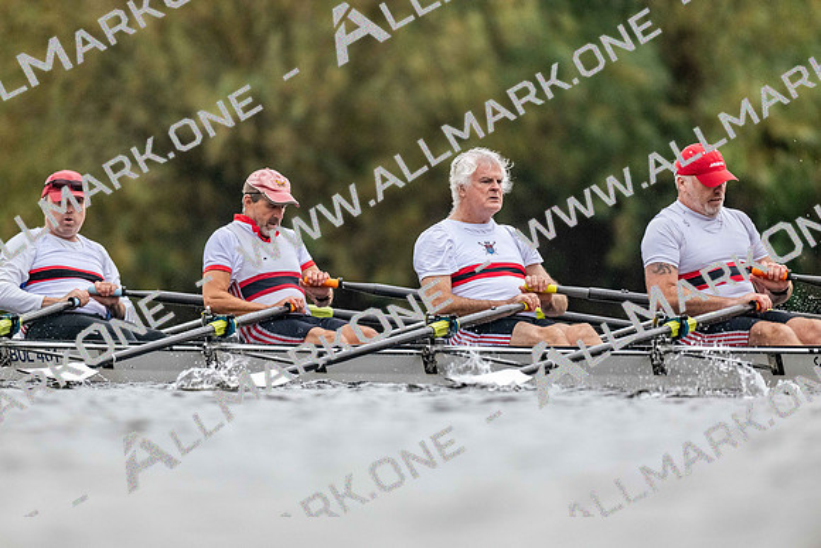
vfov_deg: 2.3
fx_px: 13686
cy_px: 274
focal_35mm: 600
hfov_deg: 3.4
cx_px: 410
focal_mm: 600
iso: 3600
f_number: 4
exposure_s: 1/2500
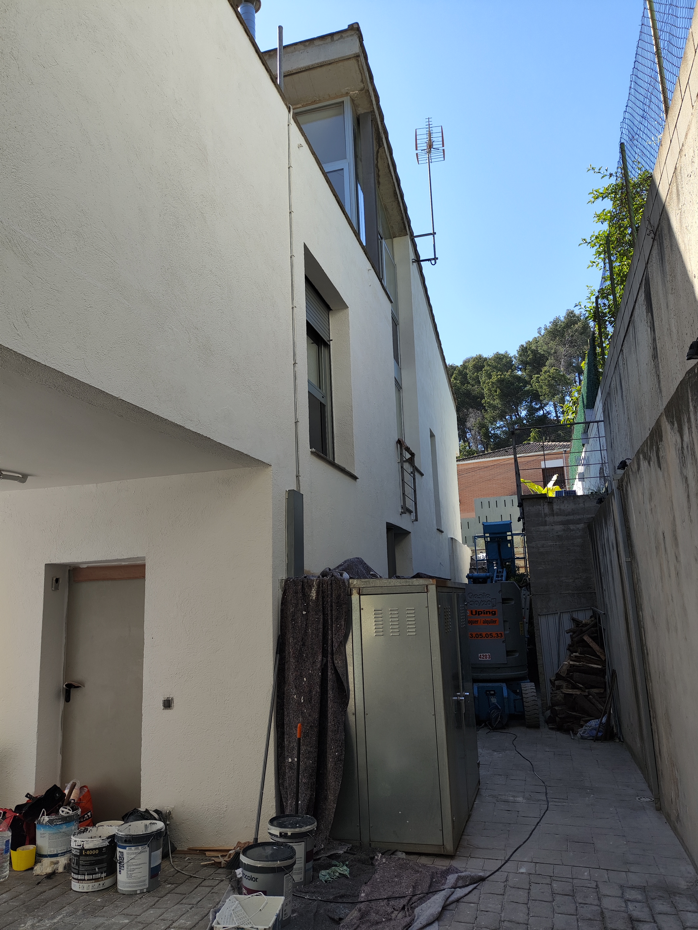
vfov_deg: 71.6
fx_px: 645
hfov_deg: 56.9
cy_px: 465
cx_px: 349
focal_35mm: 24
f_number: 1.8
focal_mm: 4.68
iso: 50
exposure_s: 1/753
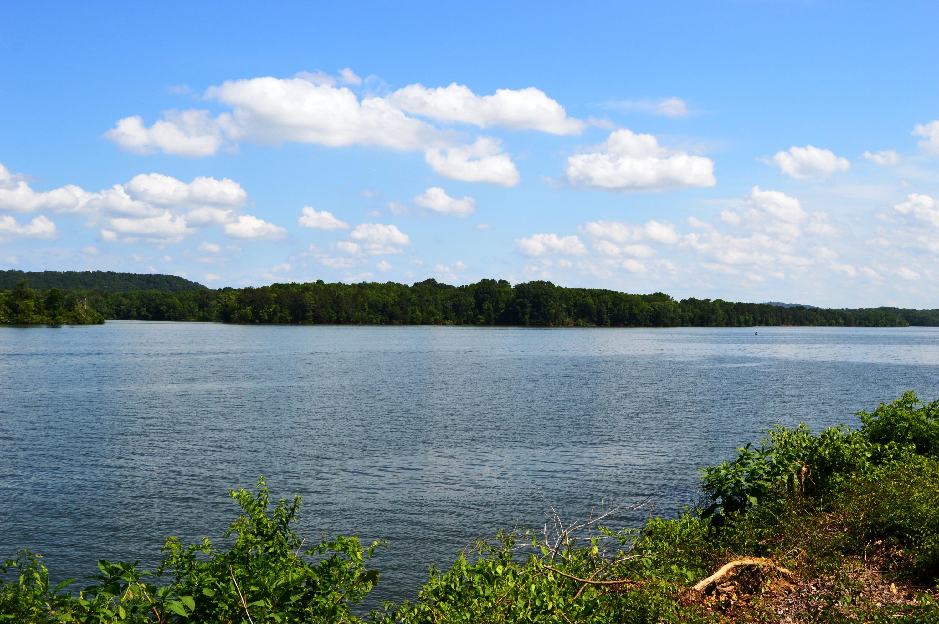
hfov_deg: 49.6
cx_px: 470
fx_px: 1016
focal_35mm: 39
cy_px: 312
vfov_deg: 34.1
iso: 360
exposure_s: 1/500
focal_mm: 26
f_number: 11
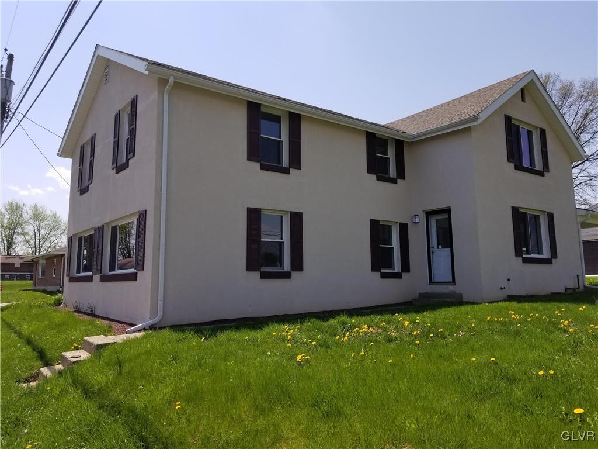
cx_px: 299
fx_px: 449
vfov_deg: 53.1
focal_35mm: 26
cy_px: 224
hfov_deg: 67.3
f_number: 1.7
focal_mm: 4.25
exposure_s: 1/2312
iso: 50
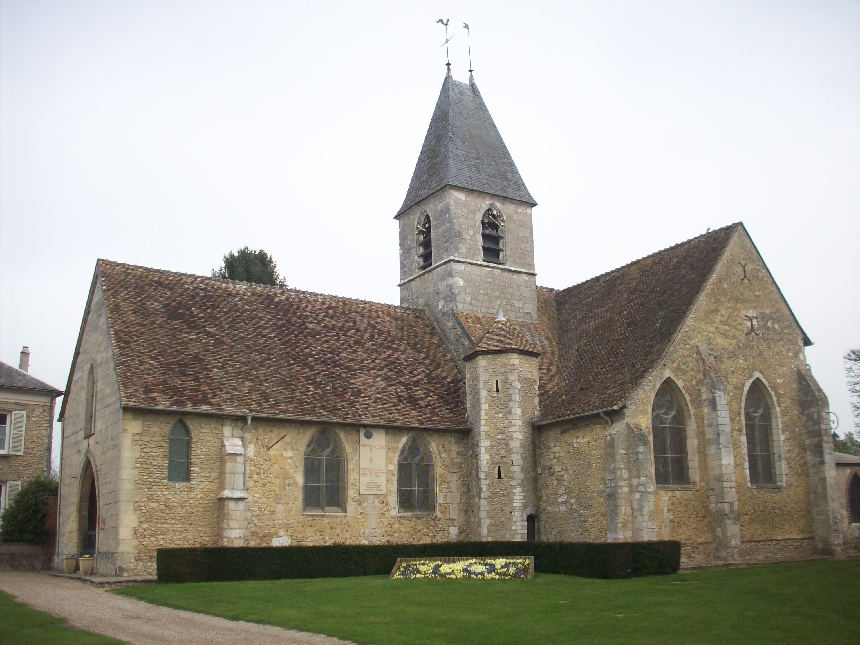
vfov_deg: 38.7
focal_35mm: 37
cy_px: 322
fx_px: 919
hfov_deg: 50.1
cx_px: 430
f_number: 2.8
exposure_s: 1/460
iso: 80
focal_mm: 6.2
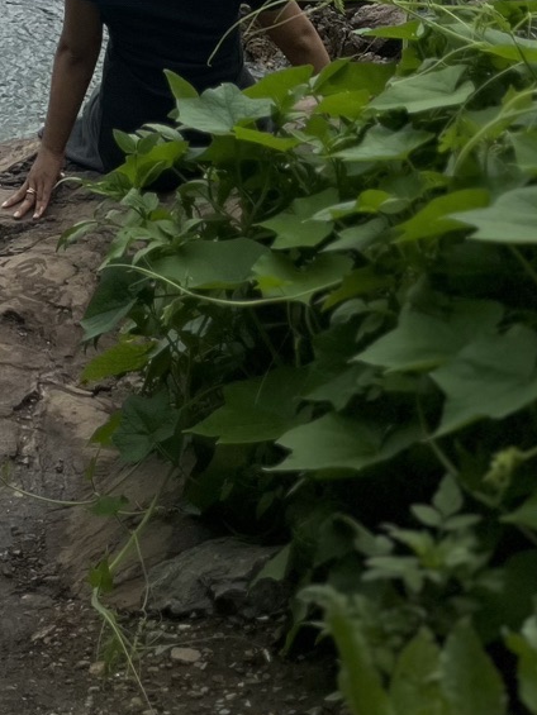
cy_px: -537
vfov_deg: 17.6
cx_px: -114
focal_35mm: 92
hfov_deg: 15.5
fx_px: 1902
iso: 50
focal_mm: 5.1
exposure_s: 1/6897
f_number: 1.6
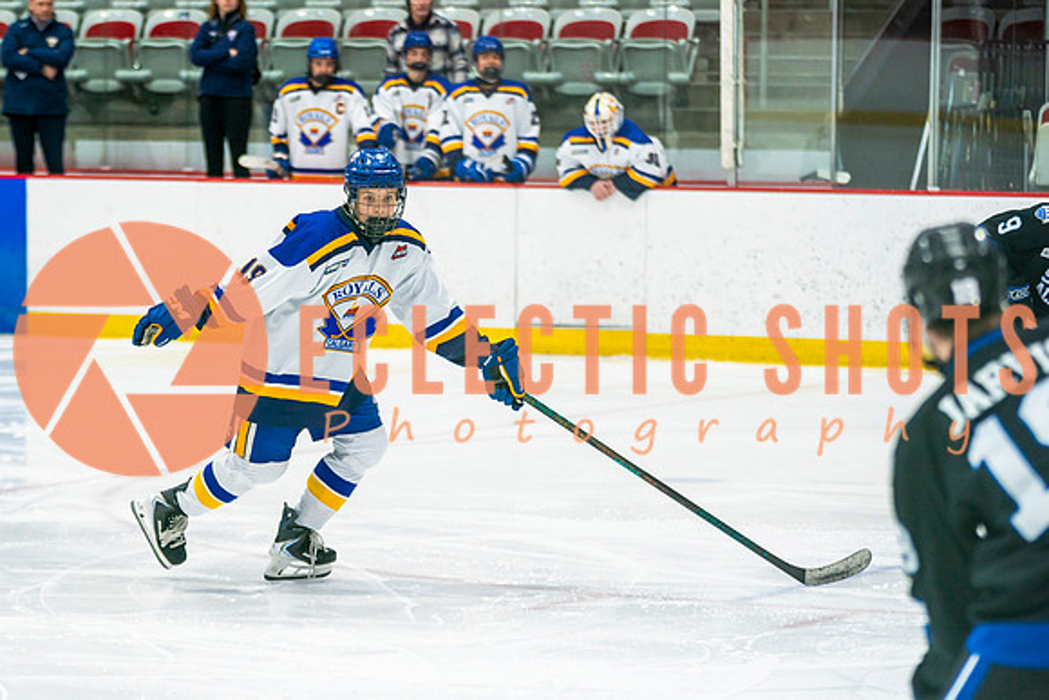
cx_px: 294
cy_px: 415
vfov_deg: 7.9
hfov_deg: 11.8
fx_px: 5084
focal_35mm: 174
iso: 500
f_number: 2.8
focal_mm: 120
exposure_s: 1/640
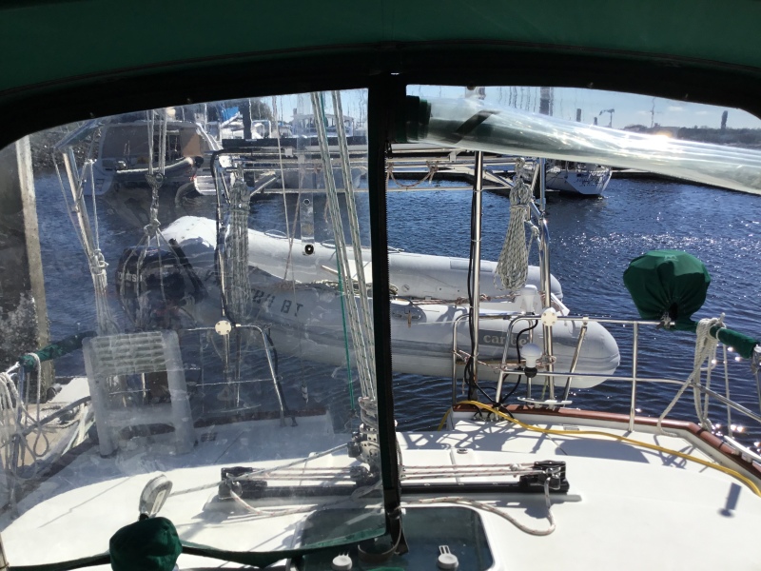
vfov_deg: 45.4
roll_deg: +1.3
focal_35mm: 31
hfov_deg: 58.4
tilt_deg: -12.9
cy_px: 286
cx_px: 380
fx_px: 682
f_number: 2.4
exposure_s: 1/2469
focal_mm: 3.3
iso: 25
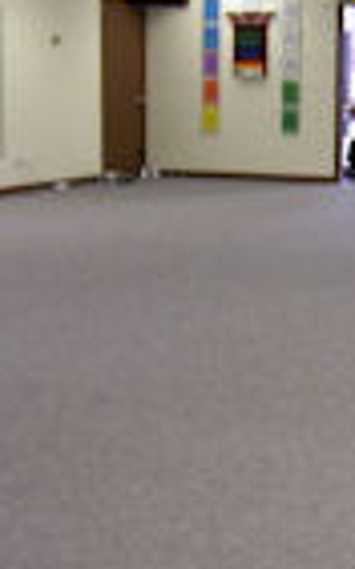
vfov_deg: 20.3
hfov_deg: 12.5
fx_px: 1581
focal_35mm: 102
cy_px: 202
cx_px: 416
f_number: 2.7
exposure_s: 1/20
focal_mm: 5.6
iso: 160
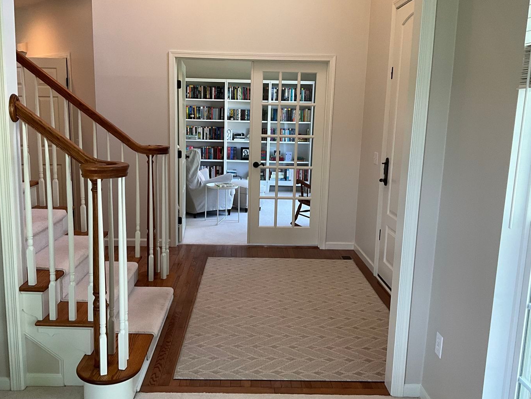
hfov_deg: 56.8
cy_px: 199
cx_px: 252
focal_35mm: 32
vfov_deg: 44.2
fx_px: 491
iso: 50
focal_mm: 3
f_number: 1.8
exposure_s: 1/60
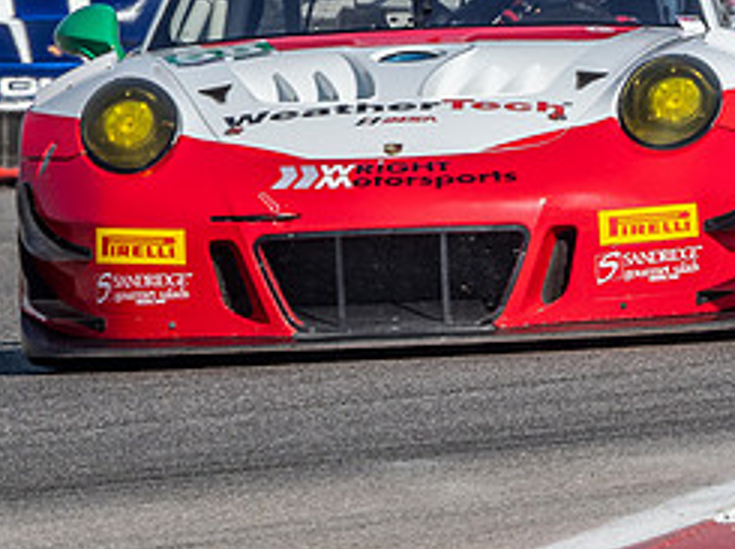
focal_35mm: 1637
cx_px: 411
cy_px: 458
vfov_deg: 0.9
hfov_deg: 1.2
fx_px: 34707
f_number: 14
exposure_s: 1/320
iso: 200
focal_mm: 300
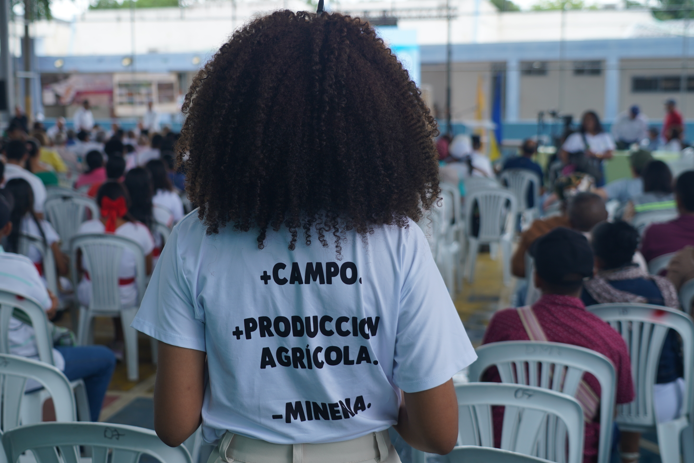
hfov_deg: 39.6
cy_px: 217
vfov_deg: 27.0
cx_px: 313
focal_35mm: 50
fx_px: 964
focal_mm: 44
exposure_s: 1/125
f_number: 4.5
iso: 200
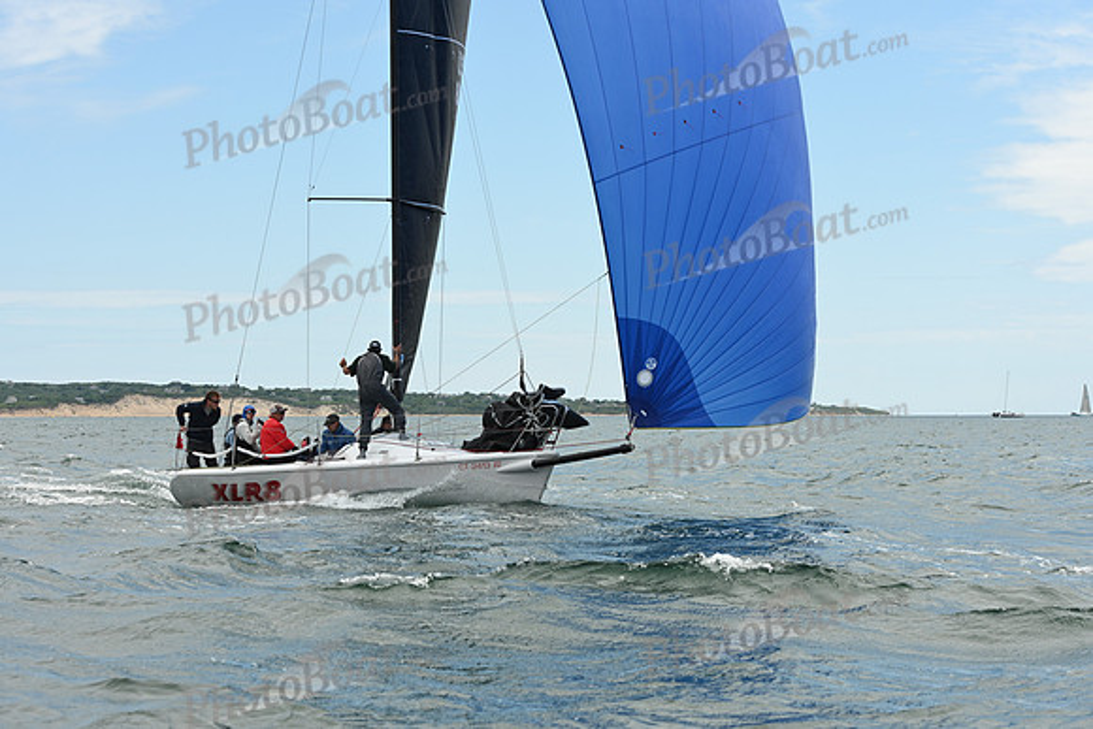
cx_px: 546
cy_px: 364
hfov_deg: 23.9
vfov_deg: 16.1
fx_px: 2581
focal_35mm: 85
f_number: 8
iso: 320
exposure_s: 1/1000
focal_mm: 85
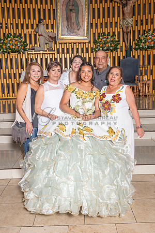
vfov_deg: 45.0
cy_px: 117
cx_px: 82
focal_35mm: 44
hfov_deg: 30.8
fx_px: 281
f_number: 7.1
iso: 320
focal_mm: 29
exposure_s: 1/160
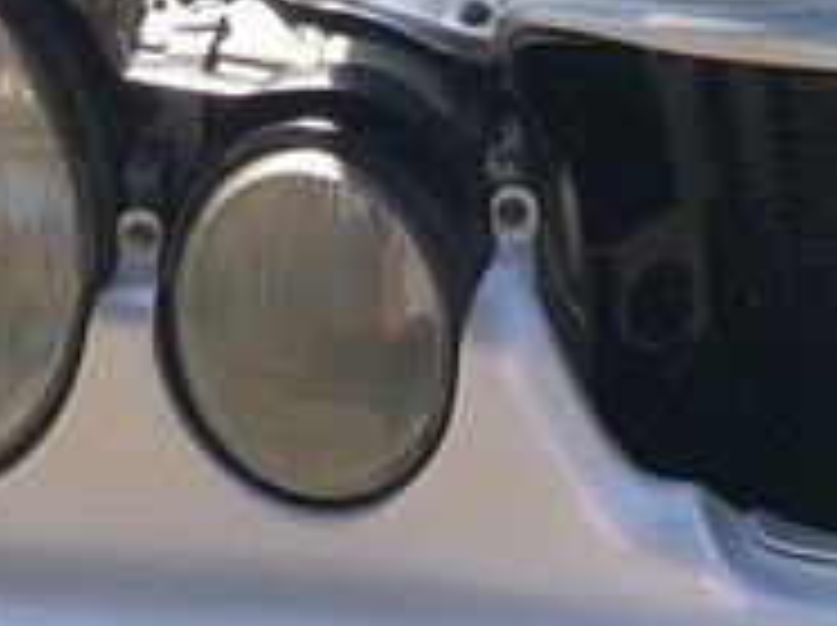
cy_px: -381
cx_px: 1314
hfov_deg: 17.0
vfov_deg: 13.3
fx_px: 2487
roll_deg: -1.0
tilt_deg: -31.6
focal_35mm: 103
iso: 25
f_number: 2.2
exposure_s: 1/413
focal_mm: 4.15
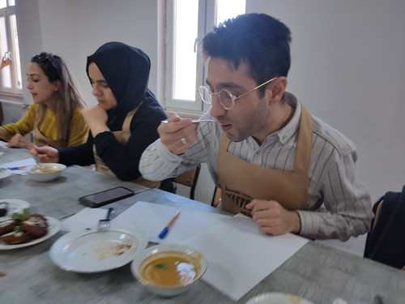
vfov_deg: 53.1
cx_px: 202
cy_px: 152
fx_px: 304
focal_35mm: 26
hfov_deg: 67.3
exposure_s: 1/33
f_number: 1.79
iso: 112
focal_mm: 4.74
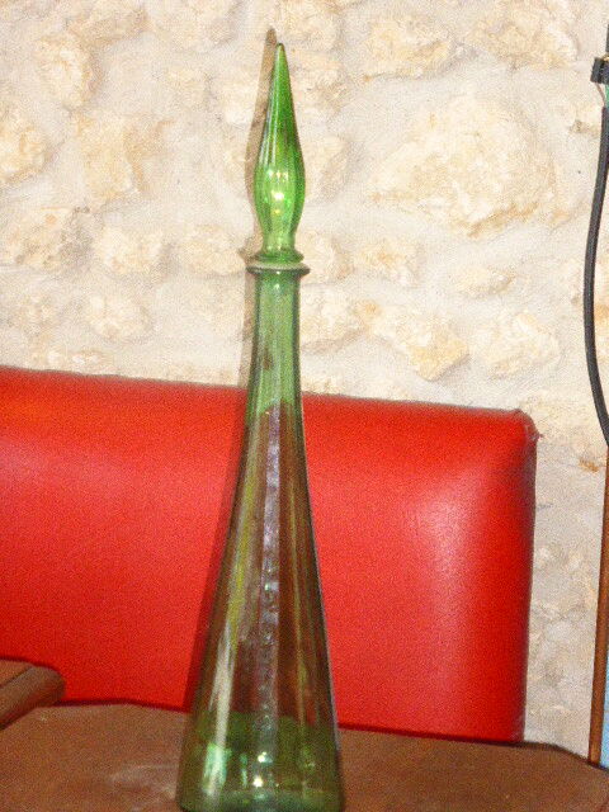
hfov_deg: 10.2
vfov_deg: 13.6
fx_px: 3401
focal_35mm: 145
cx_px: 304
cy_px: 406
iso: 1250
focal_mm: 25.9
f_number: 5.4
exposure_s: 1/60
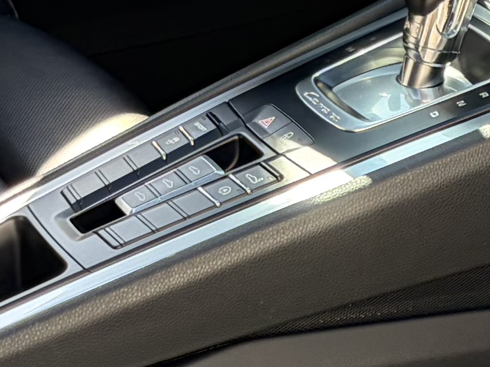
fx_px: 2406
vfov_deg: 8.7
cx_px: 403
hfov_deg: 11.6
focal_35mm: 170
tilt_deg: -28.6
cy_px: 278
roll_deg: -1.7
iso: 100
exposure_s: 1/222
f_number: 1.6
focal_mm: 5.96
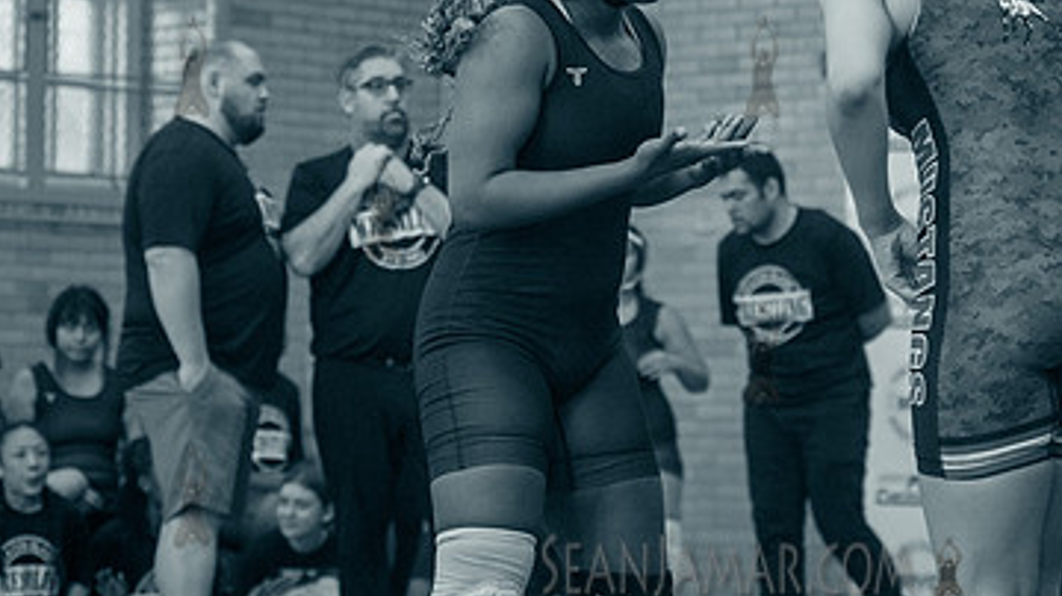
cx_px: 706
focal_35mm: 167
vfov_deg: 7.2
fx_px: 4700
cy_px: 70
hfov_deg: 12.9
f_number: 3.5
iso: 5000
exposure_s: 1/400
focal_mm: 80
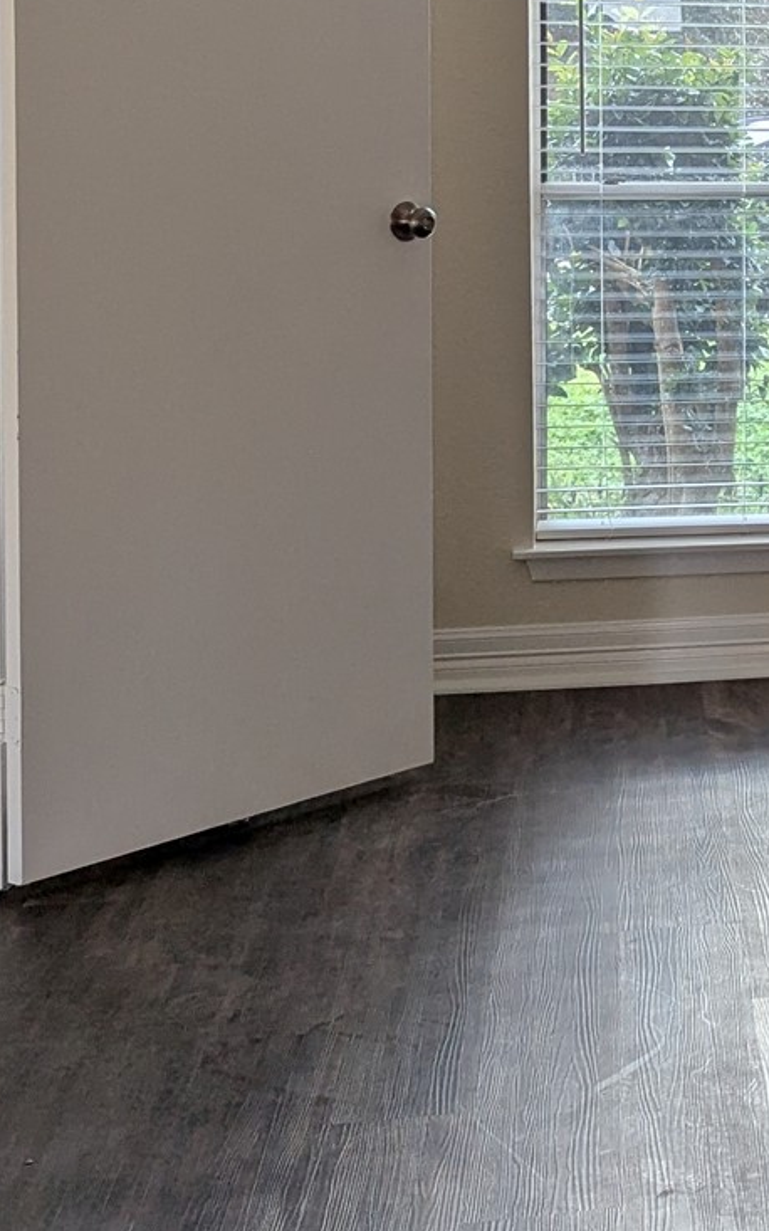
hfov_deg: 16.7
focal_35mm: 71
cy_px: 159
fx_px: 2381
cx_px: 1143
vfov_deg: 28.0
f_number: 1.85
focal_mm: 6.81
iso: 71
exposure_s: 1/120
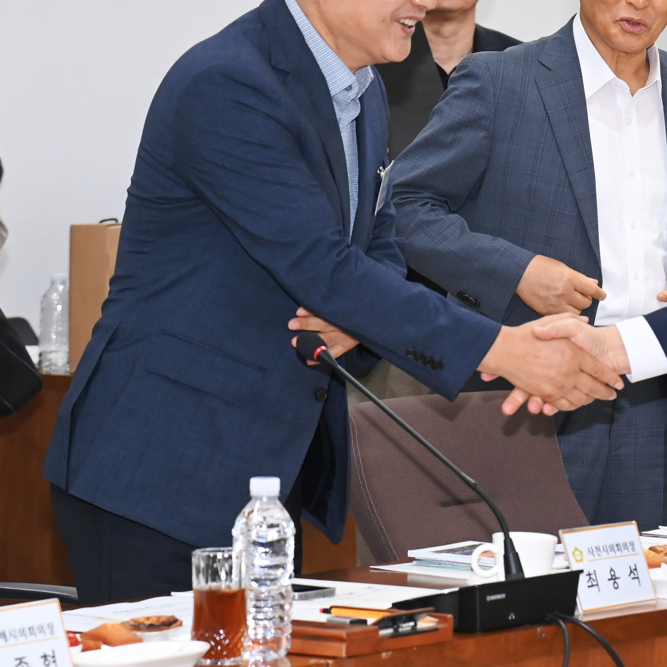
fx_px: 4011
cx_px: 592
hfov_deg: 9.5
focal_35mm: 184
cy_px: 219
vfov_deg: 9.5
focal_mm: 105
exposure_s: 1/250
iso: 3200
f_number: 6.3
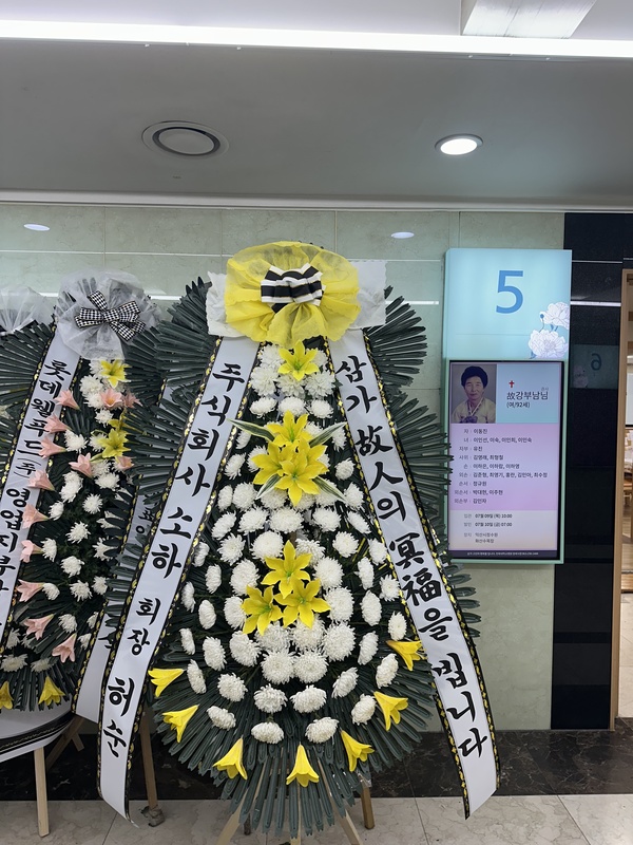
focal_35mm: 24
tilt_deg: -1.4
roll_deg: -1.5
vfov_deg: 71.6
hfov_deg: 56.8
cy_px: 422
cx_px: 316
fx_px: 585
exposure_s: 1/120
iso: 80
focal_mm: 6.86
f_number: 1.78
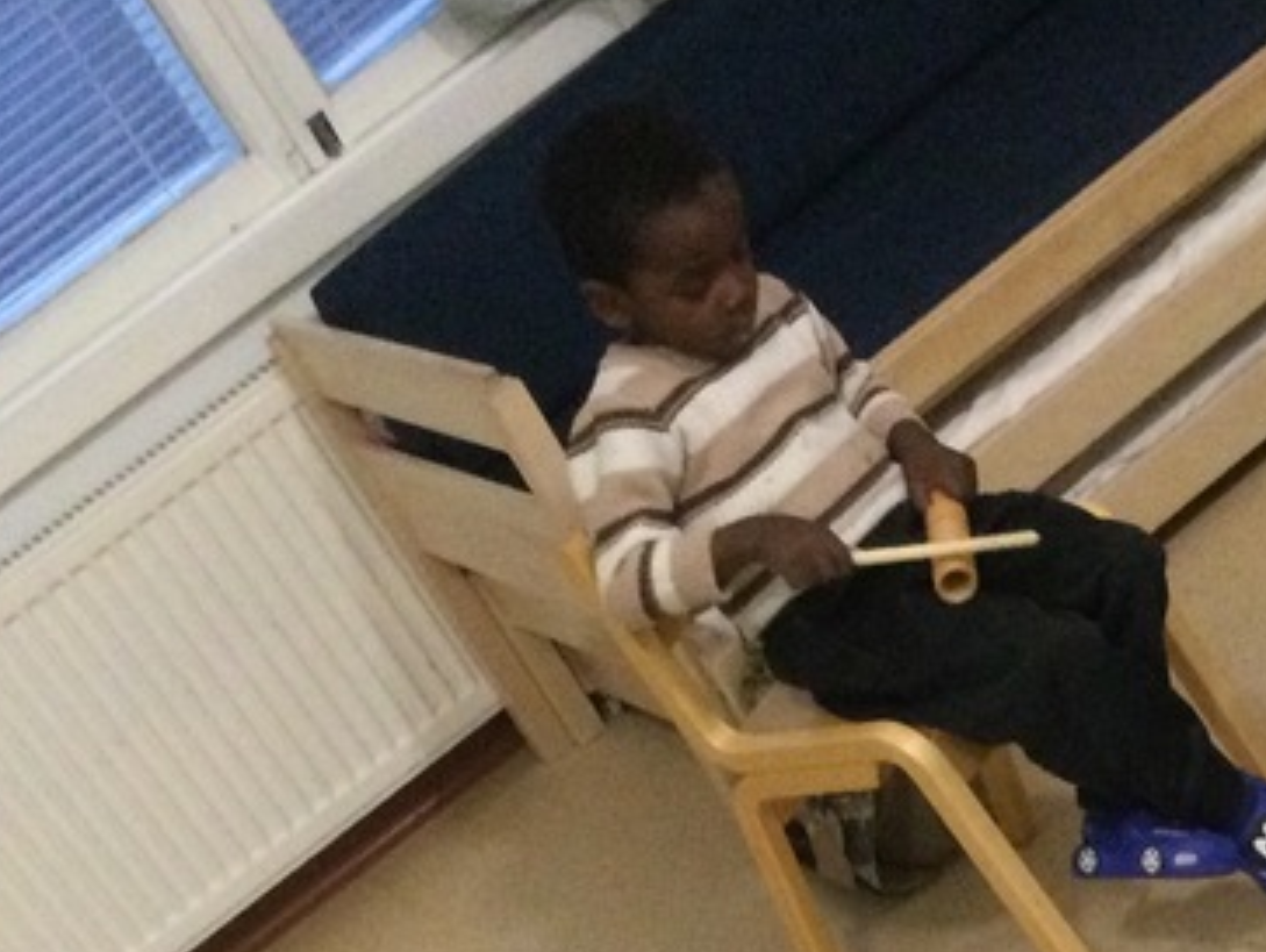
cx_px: 915
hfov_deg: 21.4
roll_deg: +33.8
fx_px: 3331
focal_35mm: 91
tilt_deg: -33.9
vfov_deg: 15.2
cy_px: 1363
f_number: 2.4
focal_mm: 3.3
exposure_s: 1/17
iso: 200
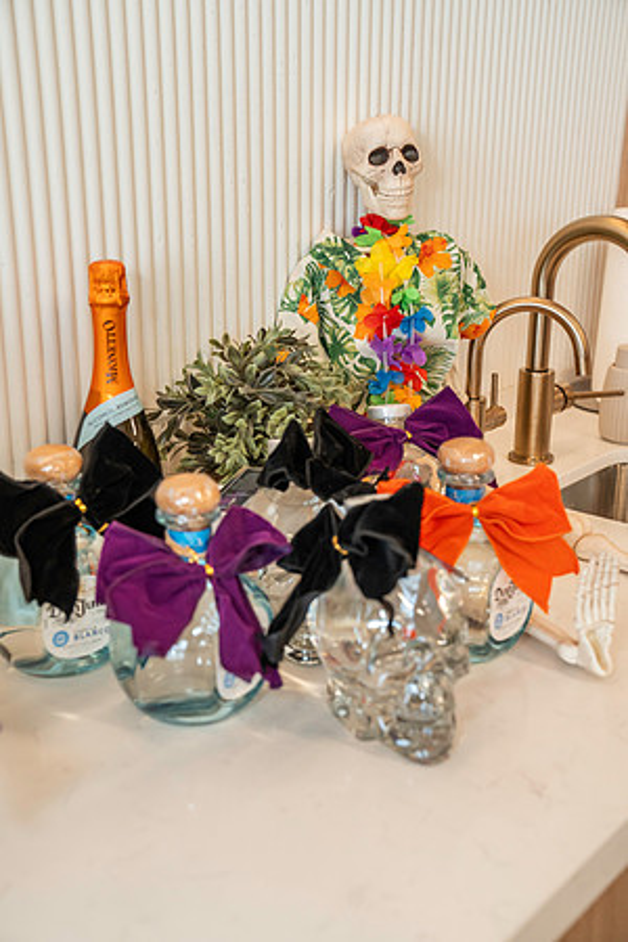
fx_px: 1125
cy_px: 471
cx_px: 314
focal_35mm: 43
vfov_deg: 45.4
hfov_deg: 31.2
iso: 1250
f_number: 4
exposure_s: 1/160
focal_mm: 43
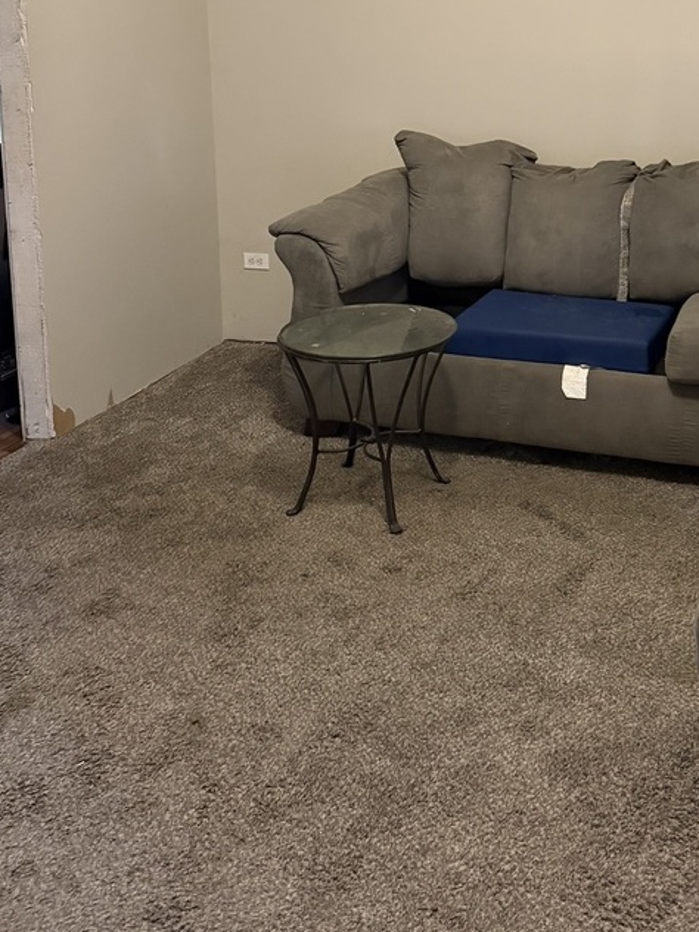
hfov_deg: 34.6
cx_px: 500
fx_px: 1104
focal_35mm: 41
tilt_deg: -7.9
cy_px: 165
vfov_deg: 43.3
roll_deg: -0.3
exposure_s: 1/40
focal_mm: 6.76
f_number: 1.78
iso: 1000
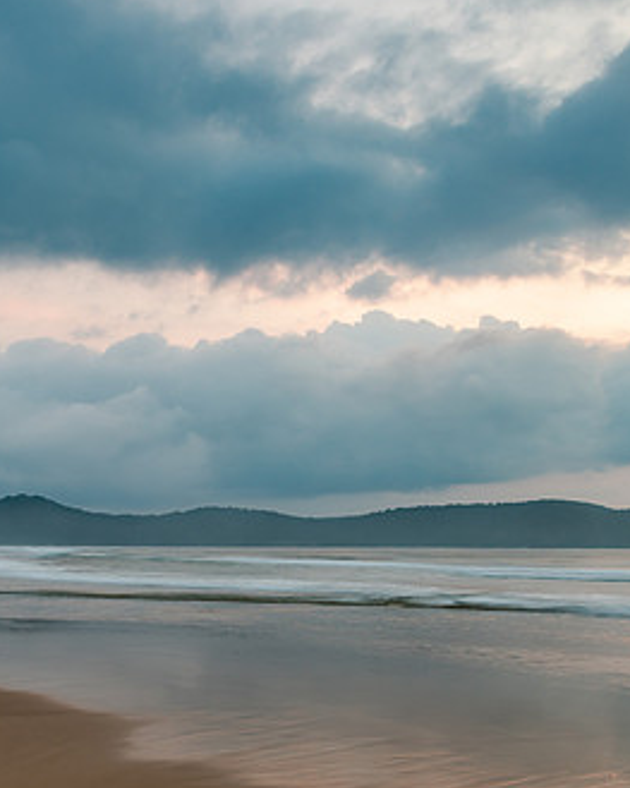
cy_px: 433
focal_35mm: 43
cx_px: 255
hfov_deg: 34.8
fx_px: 1003
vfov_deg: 42.9
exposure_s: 1.6
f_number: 8
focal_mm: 24
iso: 200
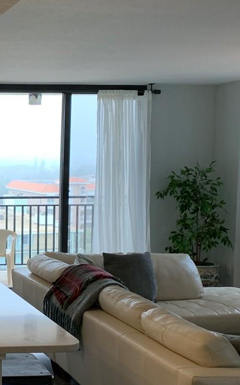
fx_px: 638
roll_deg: -1.0
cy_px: 215
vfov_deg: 33.4
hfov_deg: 19.3
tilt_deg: -5.2
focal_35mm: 61
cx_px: -88
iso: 100
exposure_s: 1/120
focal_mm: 4.25
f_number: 1.8
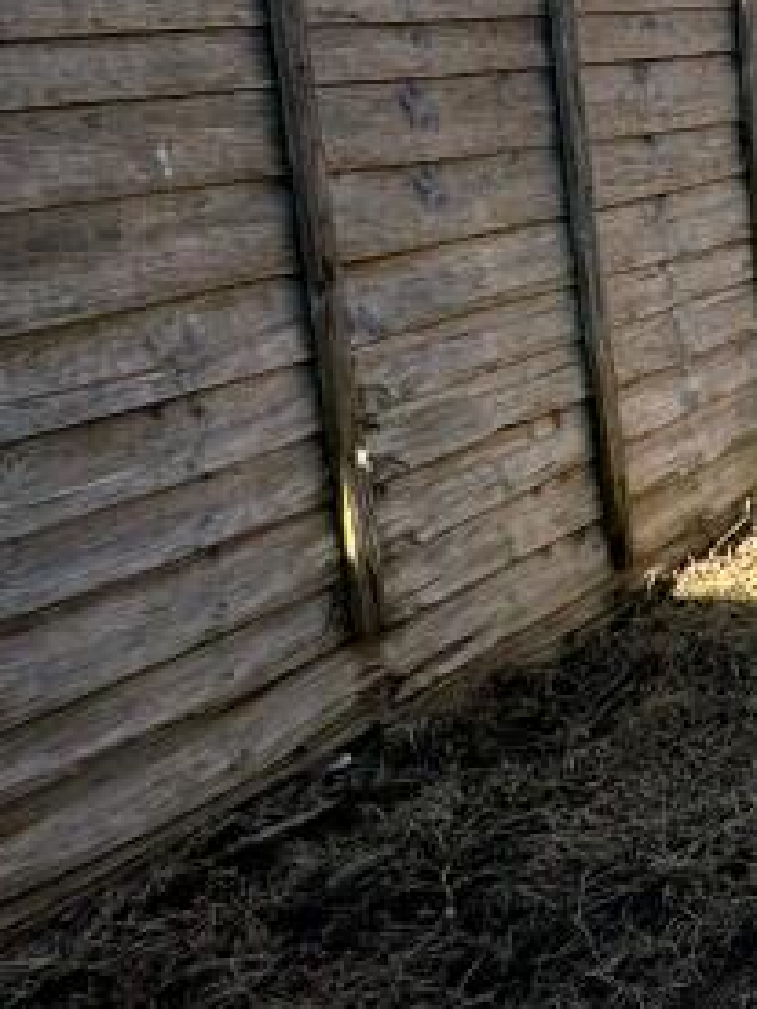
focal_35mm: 52
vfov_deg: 33.9
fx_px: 1516
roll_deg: -1.1
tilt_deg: -5.5
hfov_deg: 15.5
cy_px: 18
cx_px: 1785
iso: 50
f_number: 2.2
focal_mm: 2.22
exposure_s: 1/657
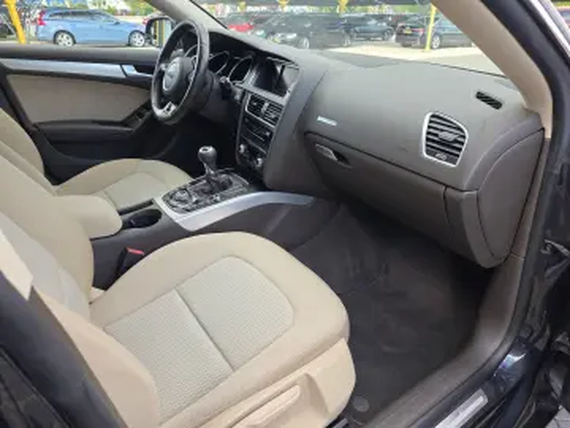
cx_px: 285
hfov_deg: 73.9
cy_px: 214
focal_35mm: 23
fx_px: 379
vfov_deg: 58.9
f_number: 1.7
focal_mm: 6.25
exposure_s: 1/180
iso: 50
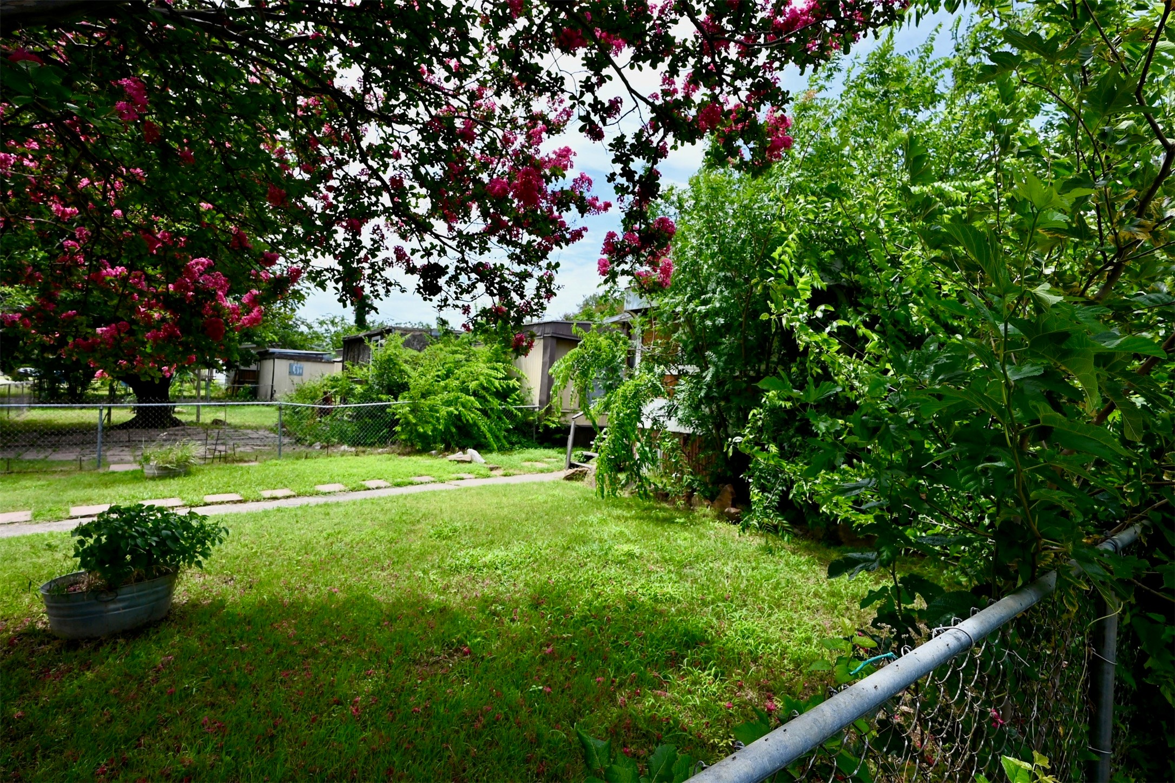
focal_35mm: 18
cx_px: 588
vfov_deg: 67.4
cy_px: 392
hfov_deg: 90.0
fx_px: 587
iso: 100
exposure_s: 1/320
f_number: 6.3
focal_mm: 12
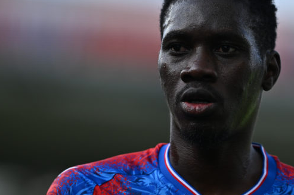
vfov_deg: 2.3
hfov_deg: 3.4
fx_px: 4970
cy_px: 114
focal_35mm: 609
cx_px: 222
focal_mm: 400
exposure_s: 1/3200
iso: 320
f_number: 3.5
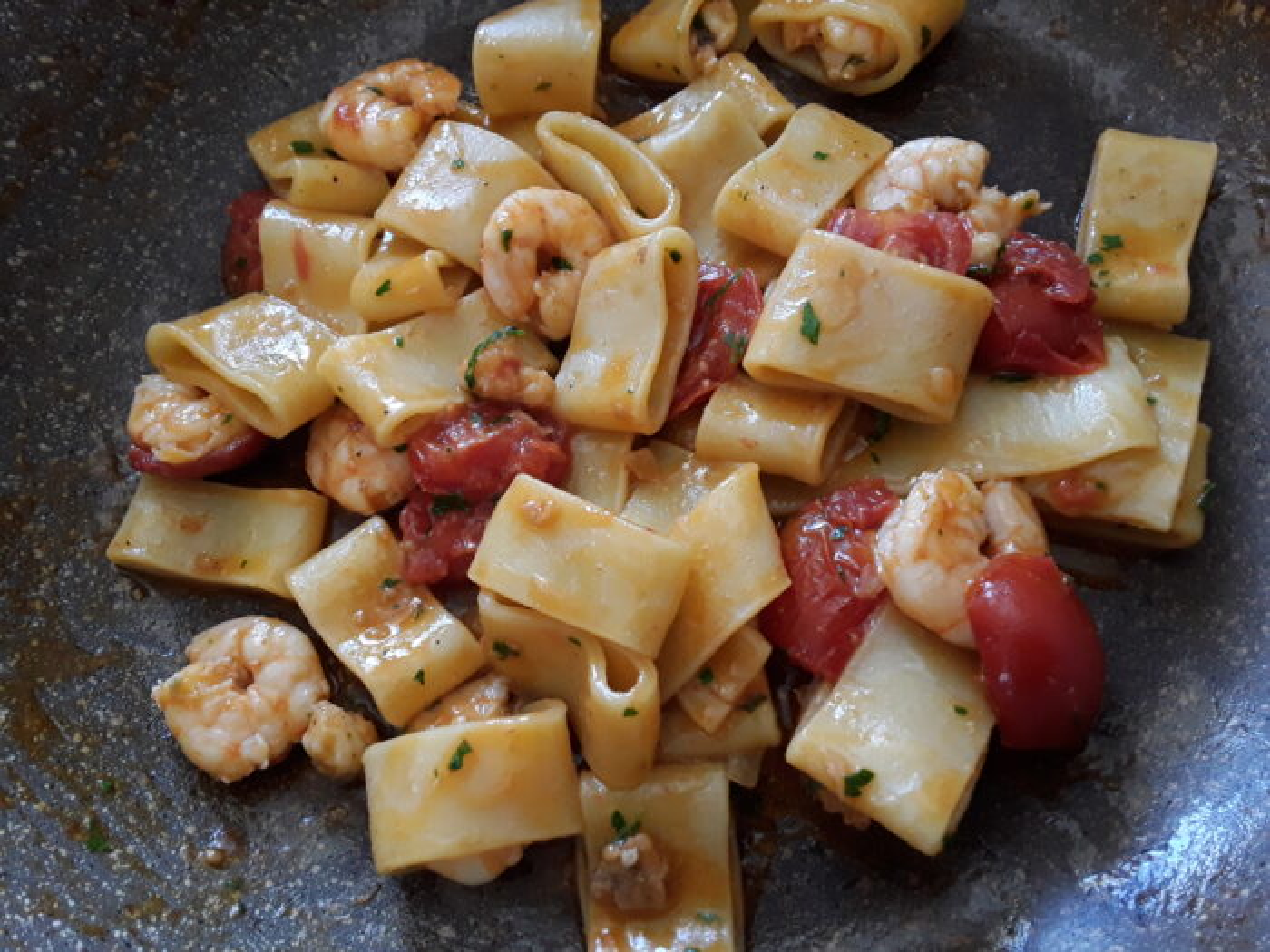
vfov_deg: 51.4
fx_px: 991
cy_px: 476
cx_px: 635
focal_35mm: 27
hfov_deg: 65.3
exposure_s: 1/33
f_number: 1.9
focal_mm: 2.91
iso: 80
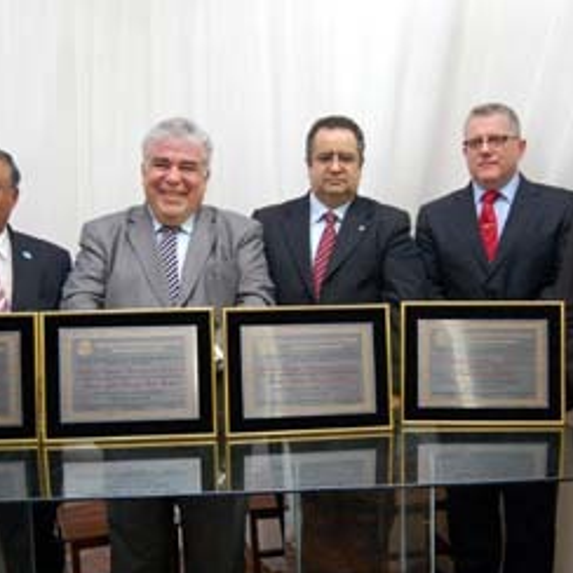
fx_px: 861
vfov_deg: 36.8
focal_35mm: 46
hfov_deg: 36.8
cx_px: 301
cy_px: 310
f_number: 3.8
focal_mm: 22
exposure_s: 1/50
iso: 1600
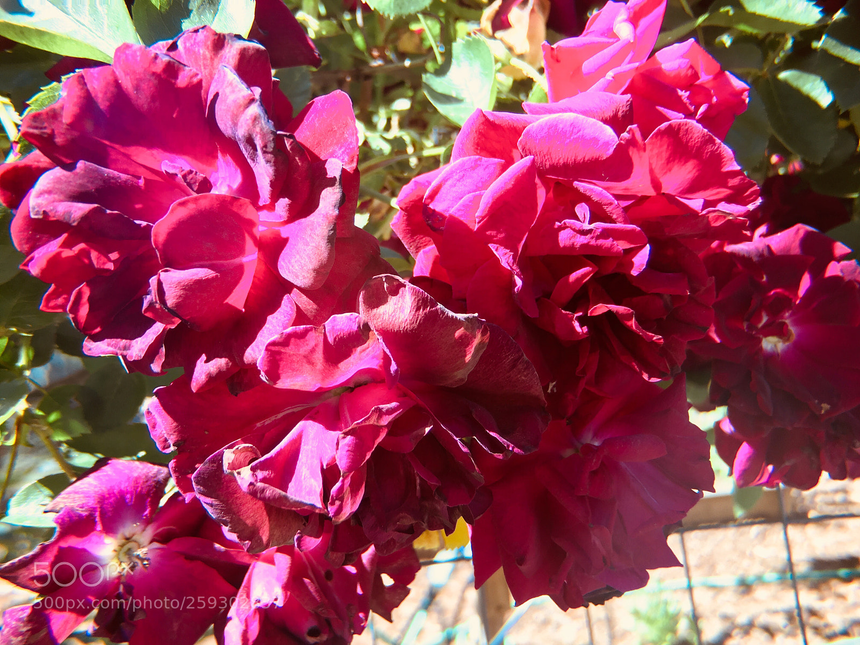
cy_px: 322
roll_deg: +3.5
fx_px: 720
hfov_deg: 61.7
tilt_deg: -11.9
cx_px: 430
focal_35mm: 29
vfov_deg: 48.2
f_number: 2.2
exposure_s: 1/185
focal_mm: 4.15
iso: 25
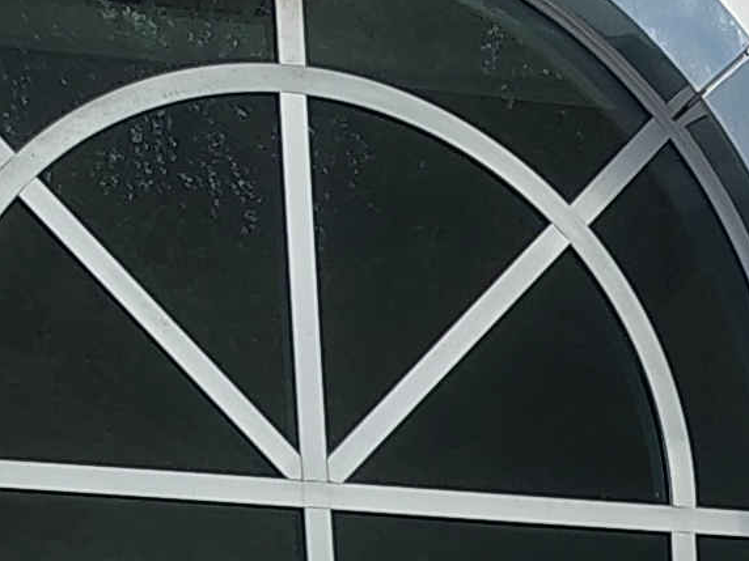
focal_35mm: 172
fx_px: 3722
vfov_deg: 7.4
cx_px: 1214
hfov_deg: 10.9
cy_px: 1816
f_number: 1.8
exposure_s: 1/838
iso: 101
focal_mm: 5.56
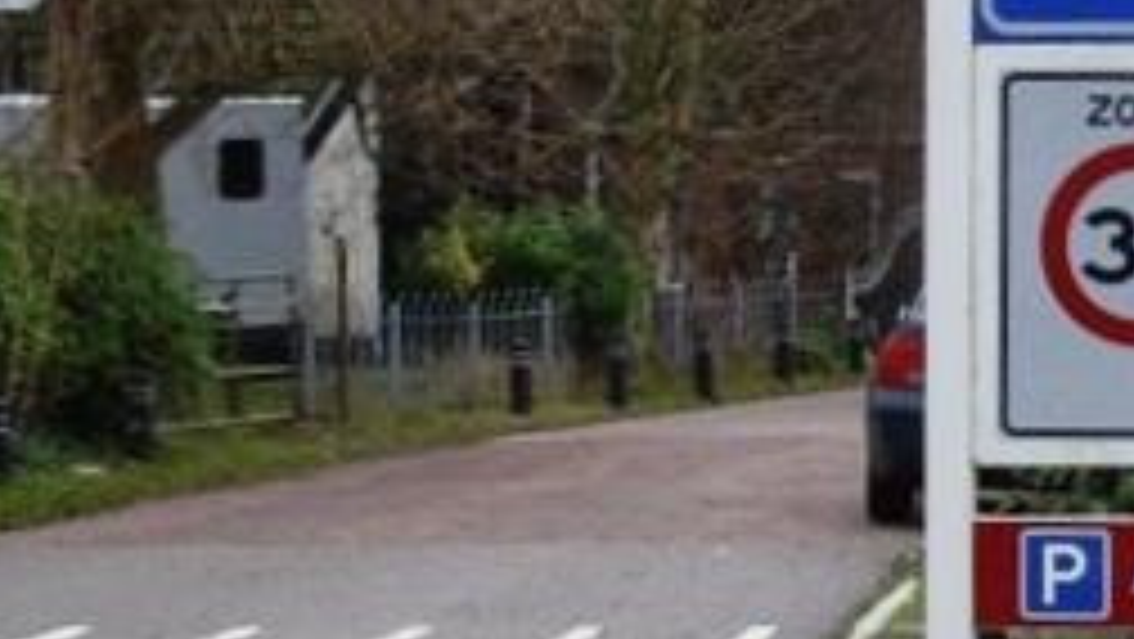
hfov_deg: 19.5
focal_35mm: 105
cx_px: 1251
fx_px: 3159
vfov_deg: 11.5
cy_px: 104
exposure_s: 1/125
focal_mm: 7.9
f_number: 2.8
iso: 100
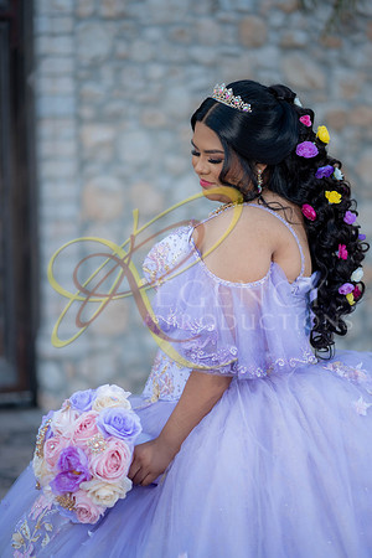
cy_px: 279
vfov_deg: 23.9
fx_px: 1317
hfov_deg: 16.1
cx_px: 186
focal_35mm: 85
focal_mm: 85
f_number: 1.8
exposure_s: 1/1250
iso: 125
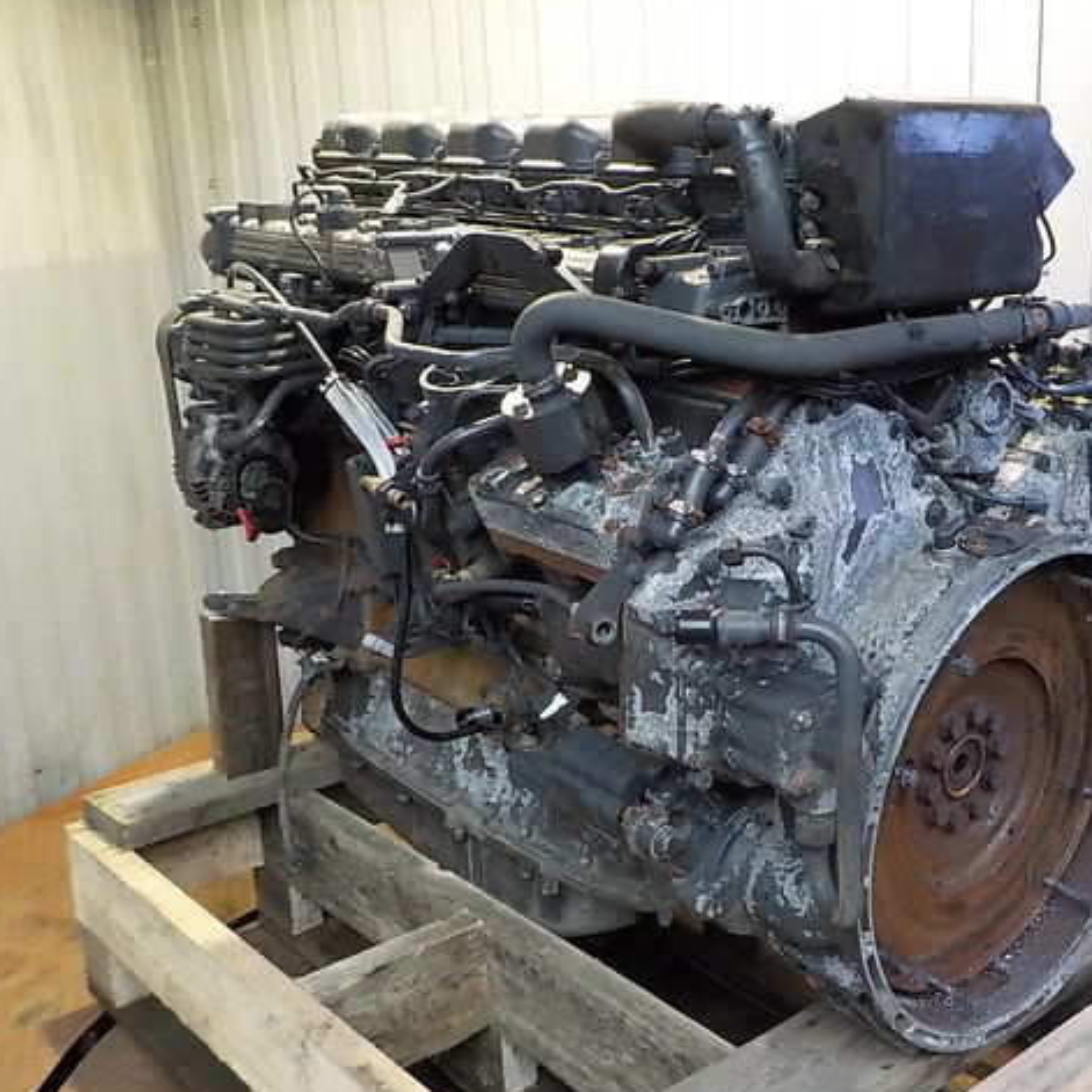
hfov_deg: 45.4
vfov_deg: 46.0
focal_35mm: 36
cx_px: 728
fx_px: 1285
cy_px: 547
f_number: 3.3
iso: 800
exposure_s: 1/30
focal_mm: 4.1
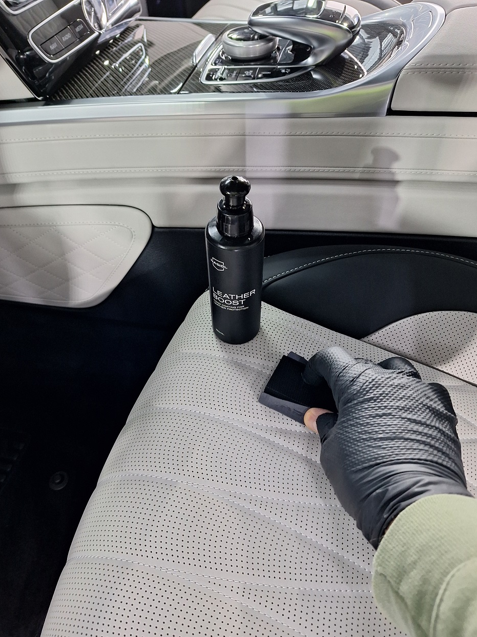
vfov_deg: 69.3
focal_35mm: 25
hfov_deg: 54.9
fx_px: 459
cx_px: 242
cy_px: 346
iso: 200
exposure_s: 1/50
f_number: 1.8
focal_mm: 5.54
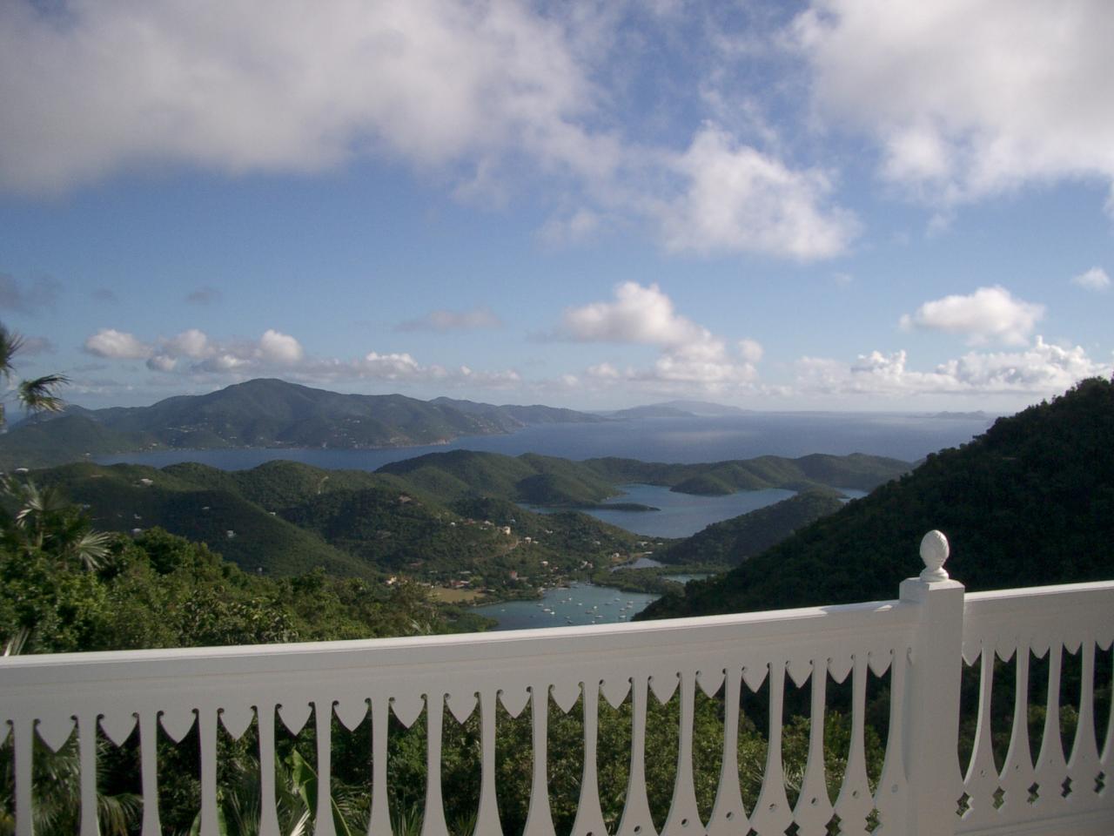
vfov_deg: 40.7
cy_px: 418
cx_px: 557
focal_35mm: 35
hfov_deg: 52.6
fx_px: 1126
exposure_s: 1/1600
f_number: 4.3
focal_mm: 5.8
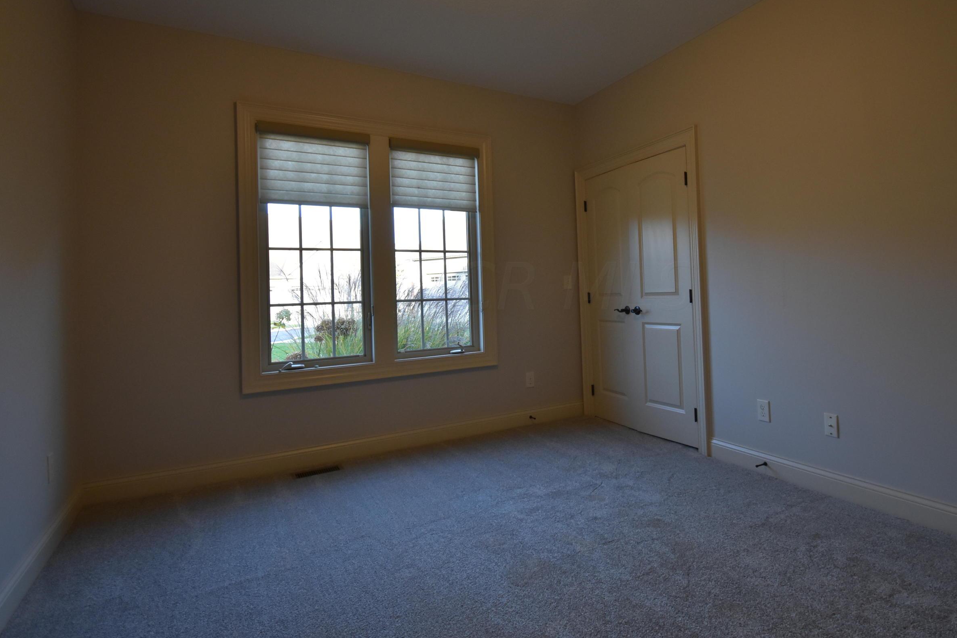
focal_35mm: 19
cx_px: 573
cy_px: 286
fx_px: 505
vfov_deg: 64.4
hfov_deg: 85.8
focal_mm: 10
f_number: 5
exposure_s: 1/100
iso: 800
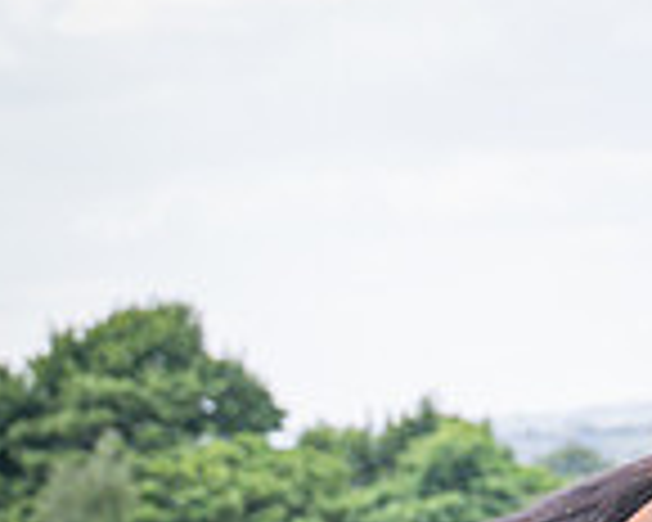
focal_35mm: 472
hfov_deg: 4.1
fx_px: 9108
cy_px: 629
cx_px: 1153
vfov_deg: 3.3
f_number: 4
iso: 400
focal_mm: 70
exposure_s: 1/1250
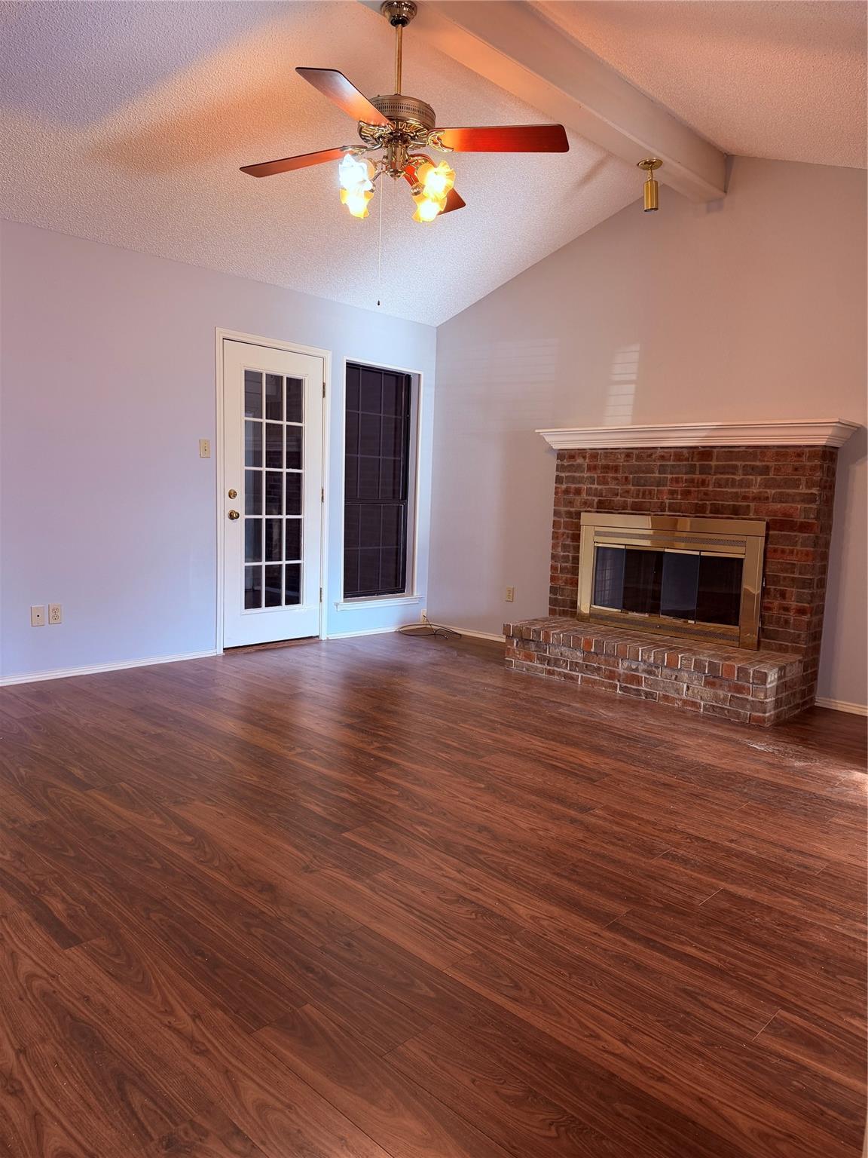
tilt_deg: -6.8
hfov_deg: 56.8
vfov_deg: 71.6
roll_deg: -2.0
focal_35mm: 24
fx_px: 802
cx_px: 434
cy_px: 579
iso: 125
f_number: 1.78
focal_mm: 6.76
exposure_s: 1/60
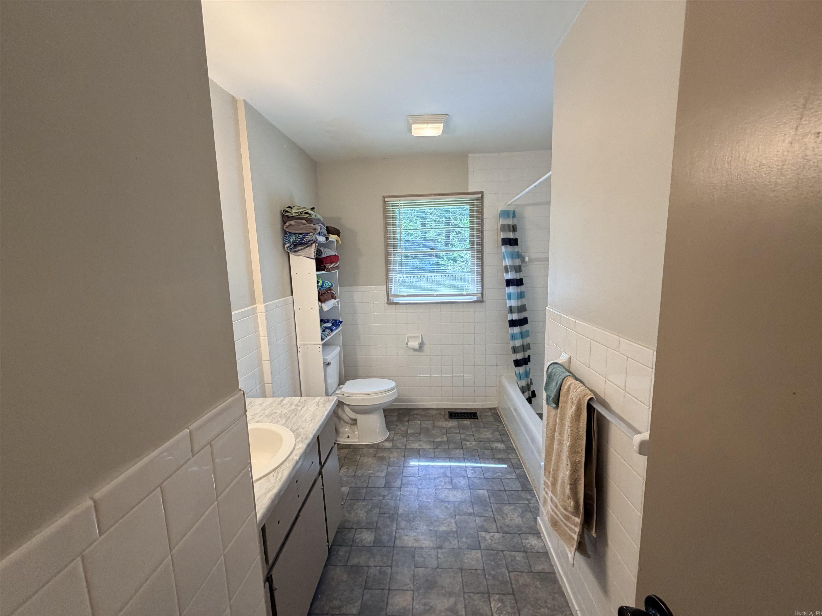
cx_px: 411
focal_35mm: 14
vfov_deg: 85.7
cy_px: 308
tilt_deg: -7.7
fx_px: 332
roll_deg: +3.3
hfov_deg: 102.1
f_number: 2.2
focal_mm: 2.22
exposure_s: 1/120
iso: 250
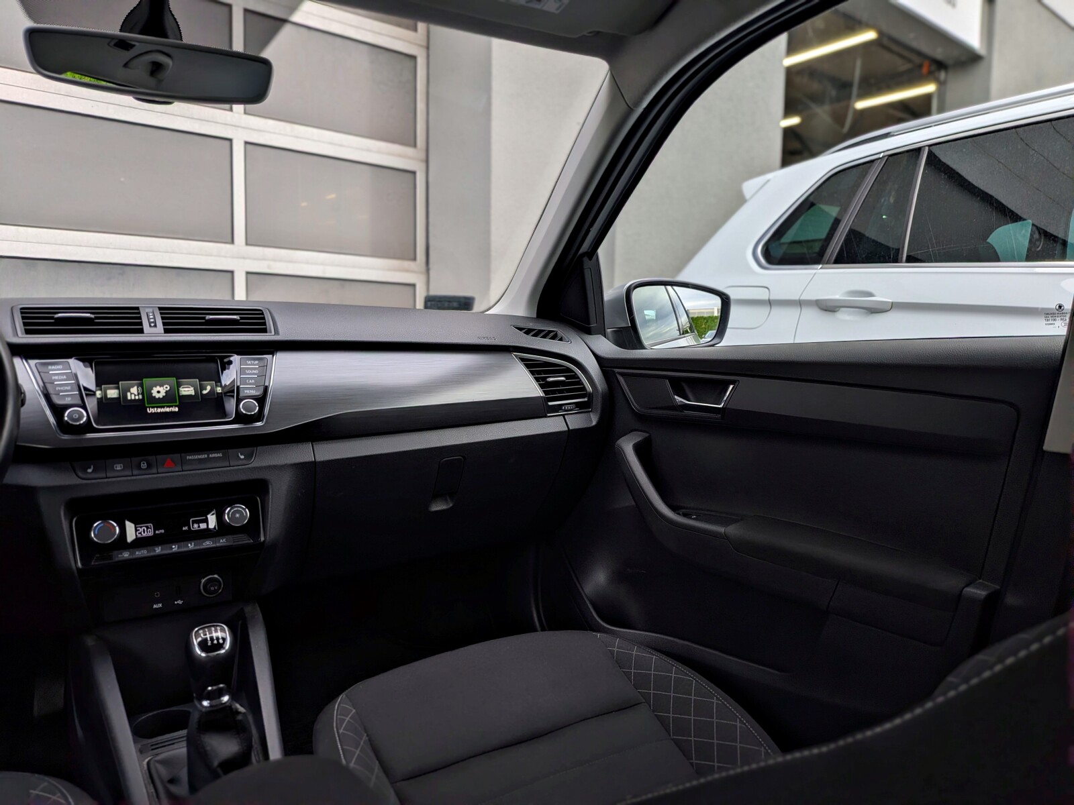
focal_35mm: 24
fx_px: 745
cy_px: 402
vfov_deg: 56.8
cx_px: 537
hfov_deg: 71.6
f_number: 1.7
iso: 30
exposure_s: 1/317
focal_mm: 4.53
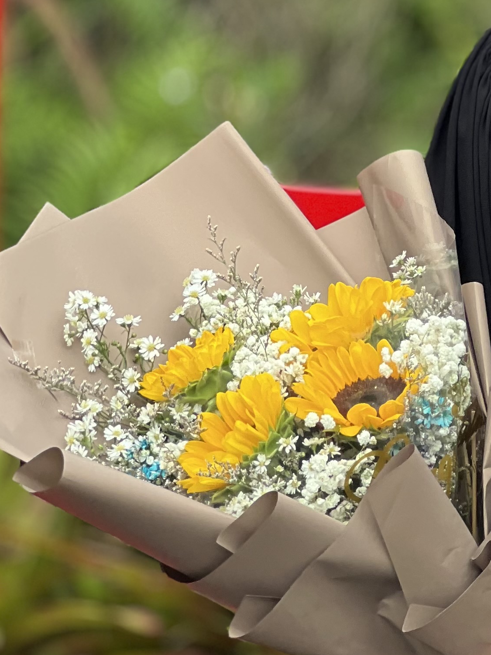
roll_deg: -3.0
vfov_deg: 9.5
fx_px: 3915
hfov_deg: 7.1
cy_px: 178
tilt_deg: -8.6
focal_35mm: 207
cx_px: 498
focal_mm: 9
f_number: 2.8
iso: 64
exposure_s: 1/121
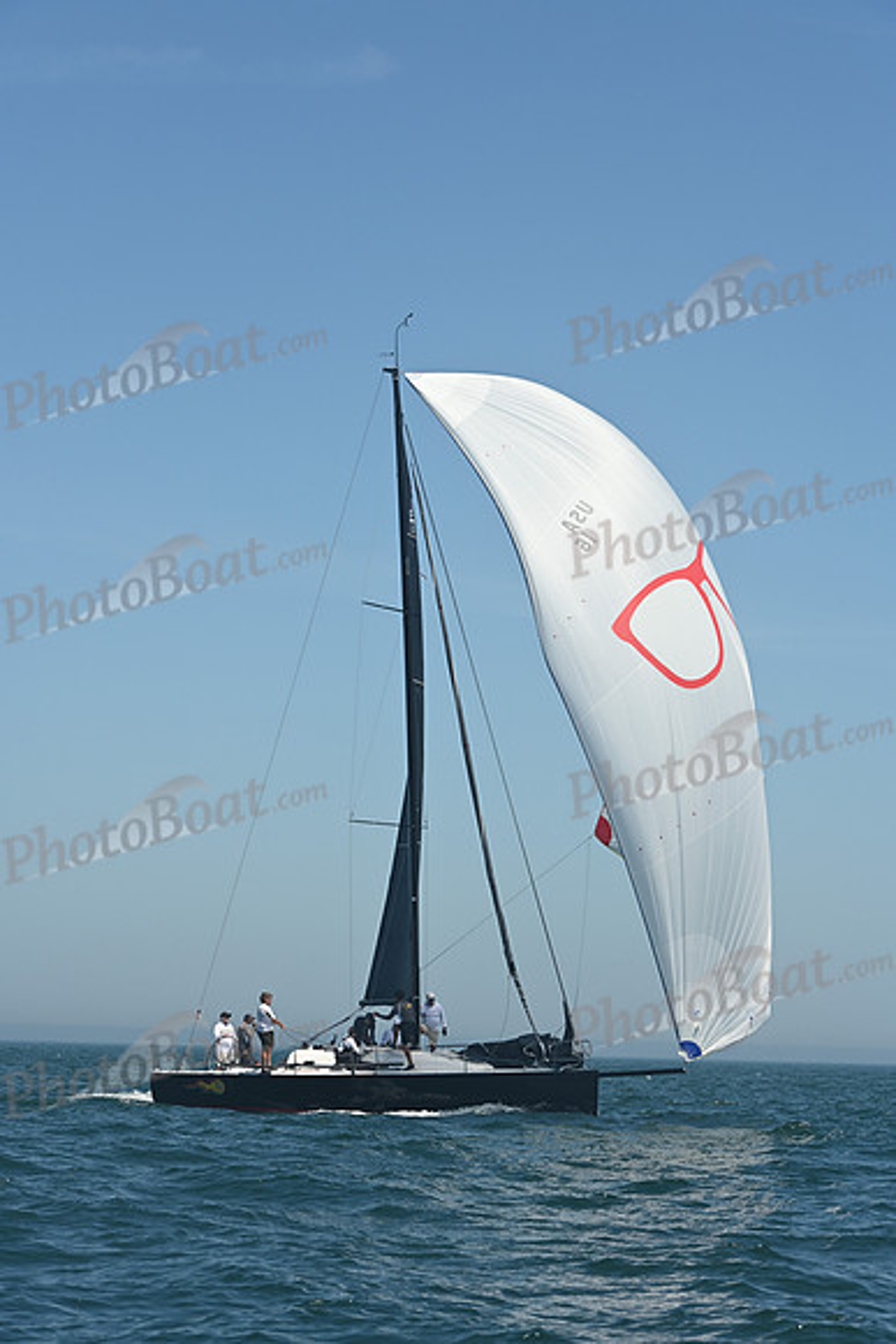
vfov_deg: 20.8
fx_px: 3656
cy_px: 672
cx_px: 448
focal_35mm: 98
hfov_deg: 14.0
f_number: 8
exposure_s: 1/1000
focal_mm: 98
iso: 320
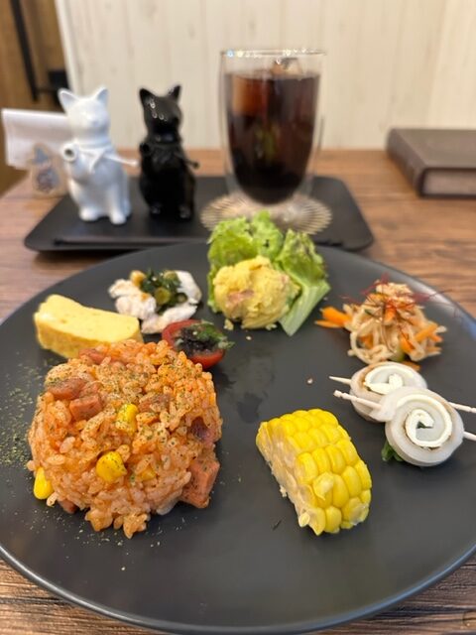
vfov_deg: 71.6
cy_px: 318
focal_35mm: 24
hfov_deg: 56.8
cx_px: 238
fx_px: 440
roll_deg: +0.9
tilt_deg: -33.3
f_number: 1.78
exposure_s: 1/60
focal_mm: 6.86
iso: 500
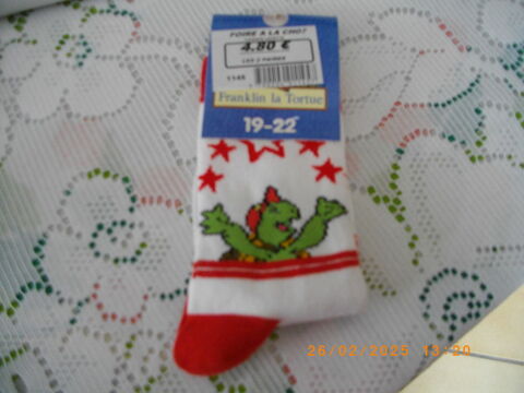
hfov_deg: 56.8
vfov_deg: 44.2
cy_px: 196
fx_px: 484
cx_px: 262
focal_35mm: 32
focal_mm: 5.7
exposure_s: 1/50
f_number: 2.9
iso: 200
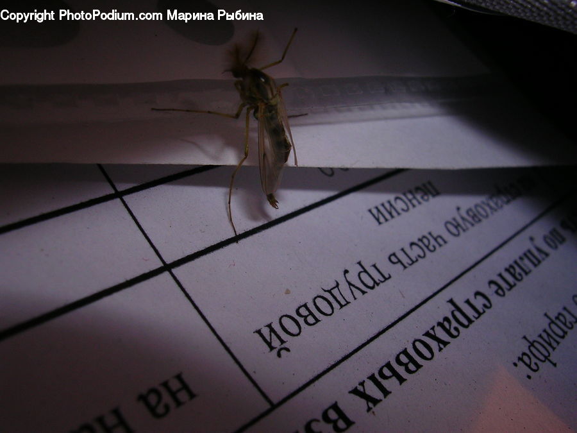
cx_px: 288
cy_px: 216
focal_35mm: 38
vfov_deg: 37.7
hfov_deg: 49.0
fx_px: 633
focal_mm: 5.8
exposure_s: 1/60.1
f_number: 5.6
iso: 50
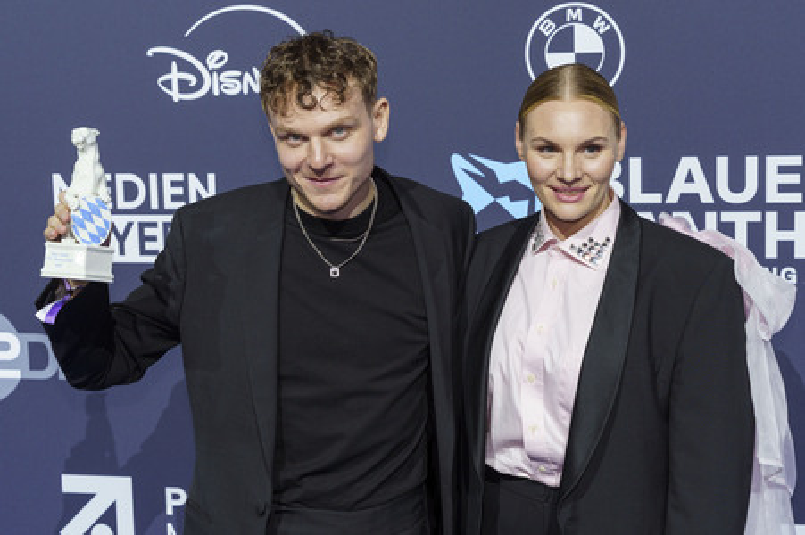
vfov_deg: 22.6
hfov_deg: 33.4
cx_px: 402
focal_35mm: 60
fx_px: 1341
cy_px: 268
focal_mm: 60
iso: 1250
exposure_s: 1/250
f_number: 4.5
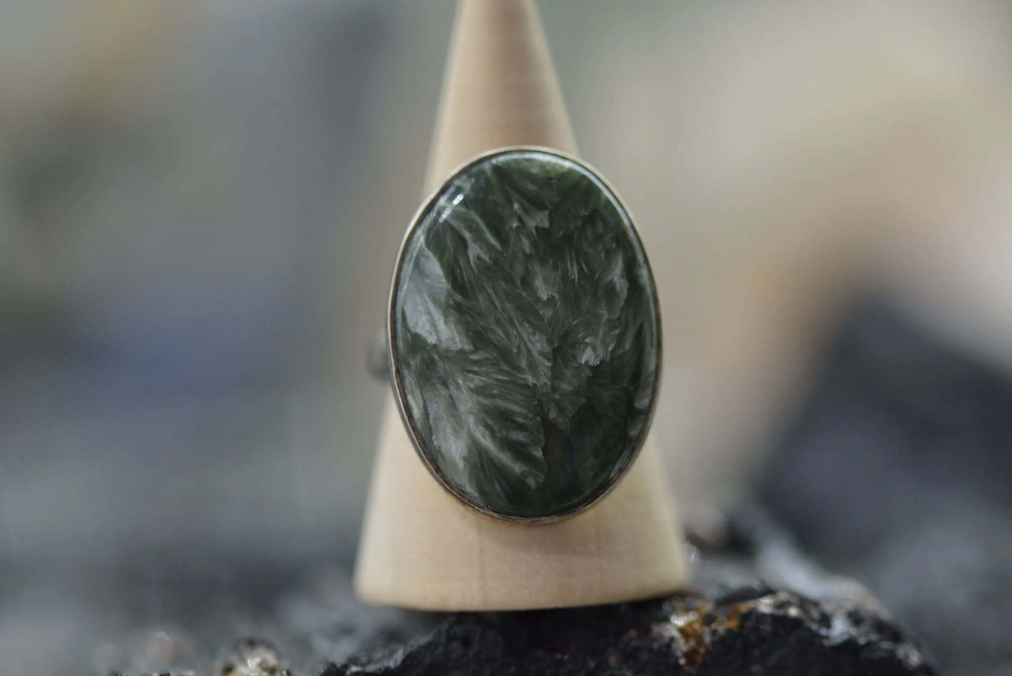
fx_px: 4428
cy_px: 338
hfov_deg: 13.0
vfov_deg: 8.7
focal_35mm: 158
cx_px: 506
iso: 500
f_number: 3.8
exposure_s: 1/125
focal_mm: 105
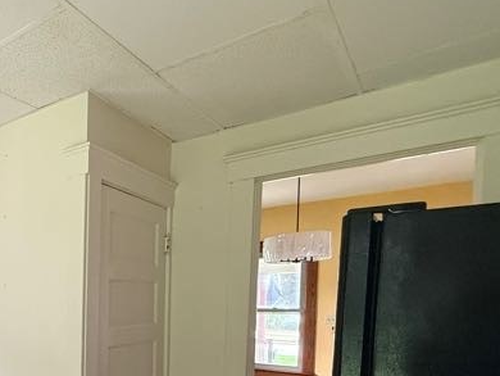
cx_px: 0
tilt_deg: -2.6
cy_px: 327
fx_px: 434
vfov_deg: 43.5
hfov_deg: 49.1
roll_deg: -0.6
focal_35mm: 30
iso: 500
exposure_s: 1/60
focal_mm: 2.22
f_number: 2.2
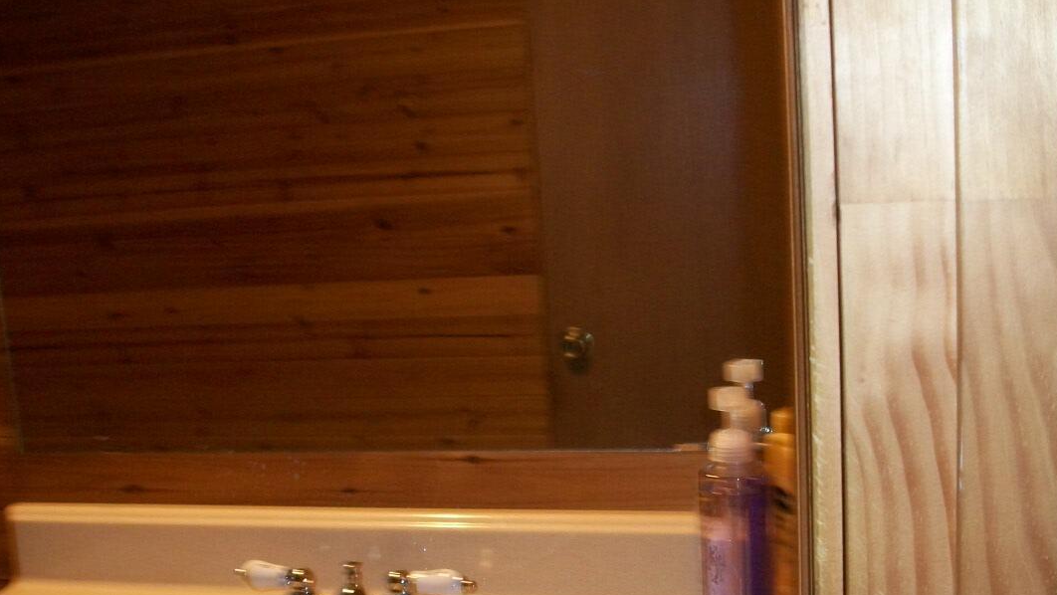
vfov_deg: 28.1
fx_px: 1177
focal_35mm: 42
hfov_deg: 48.3
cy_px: 410
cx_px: 507
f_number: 2.9
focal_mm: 5.7
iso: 160
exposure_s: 1/30
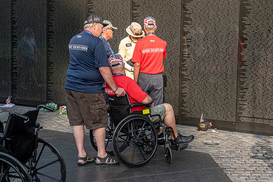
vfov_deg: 21.8
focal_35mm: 62
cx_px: 125
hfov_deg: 32.2
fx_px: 472
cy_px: 79
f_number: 5
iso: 100
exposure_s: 1/160
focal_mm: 40
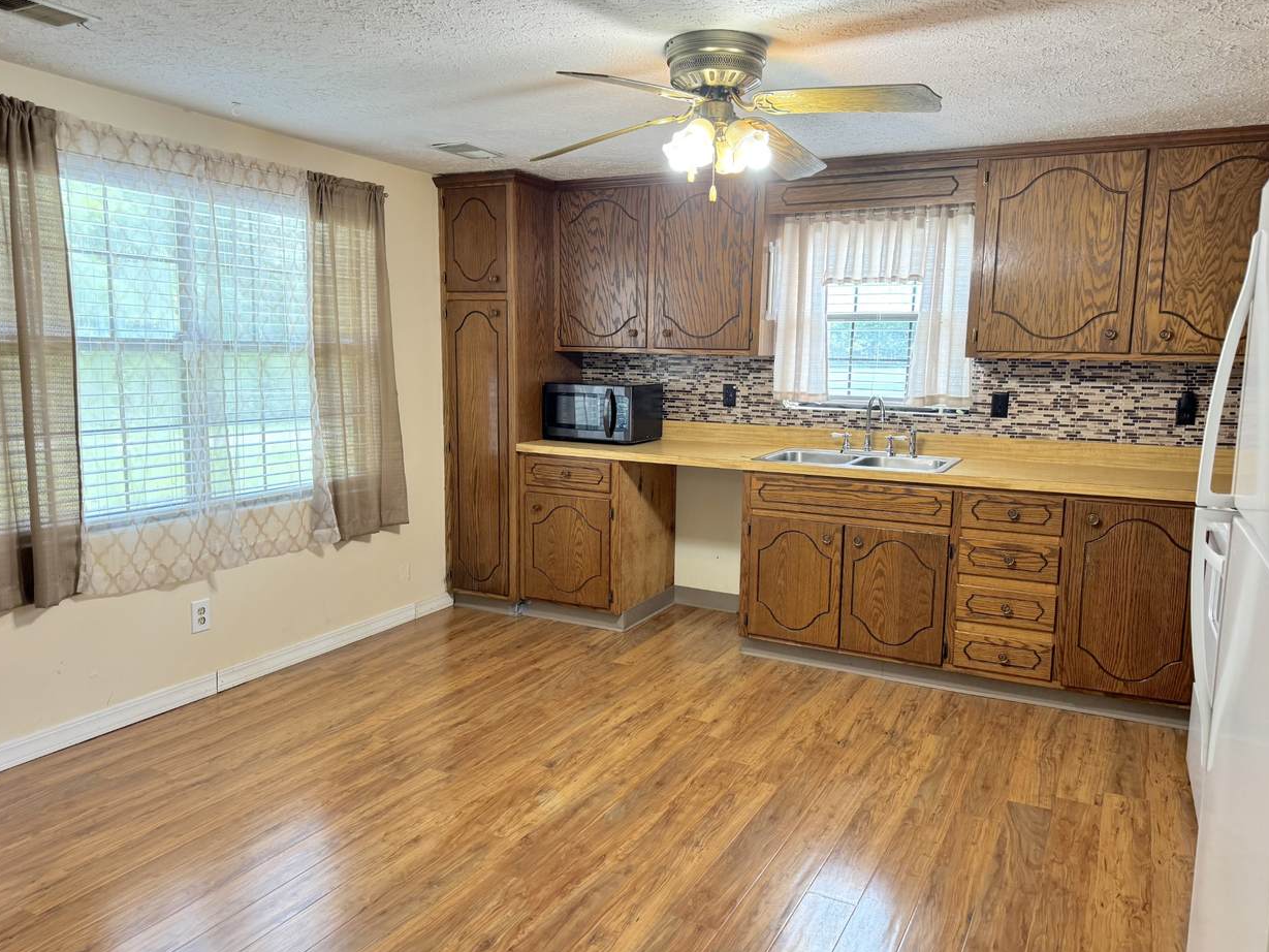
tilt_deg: -8.0
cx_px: 654
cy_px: 476
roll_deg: -1.6
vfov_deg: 54.9
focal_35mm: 25
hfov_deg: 69.4
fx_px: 917
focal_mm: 6.76
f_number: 1.78
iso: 200
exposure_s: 1/120
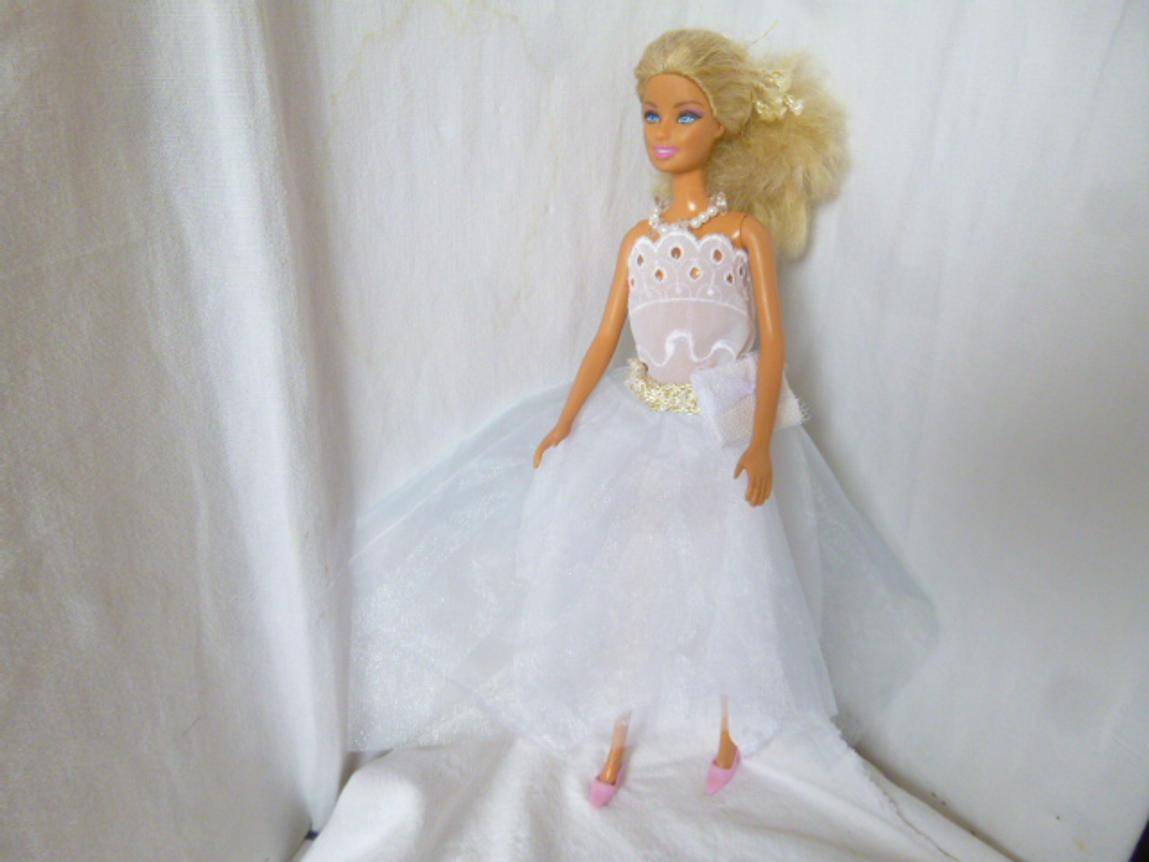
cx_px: 574
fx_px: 830
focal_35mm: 25
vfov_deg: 54.9
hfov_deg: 69.4
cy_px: 431
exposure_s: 1/40
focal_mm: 4.5
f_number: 3.1
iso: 200
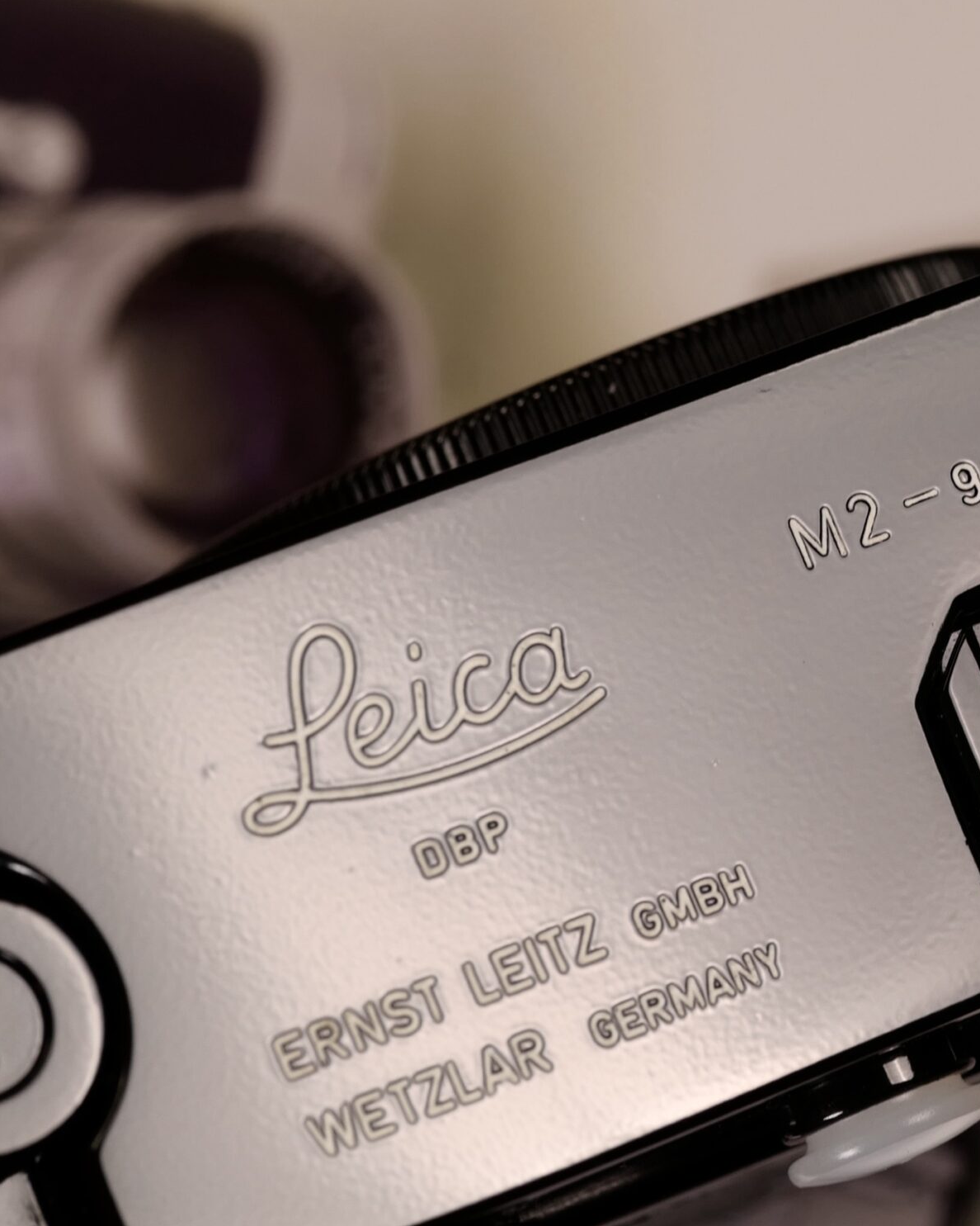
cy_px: 703
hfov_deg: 6.3
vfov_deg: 7.9
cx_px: 843
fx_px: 8919
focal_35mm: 246
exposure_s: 1/100
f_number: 8
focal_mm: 100
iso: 400
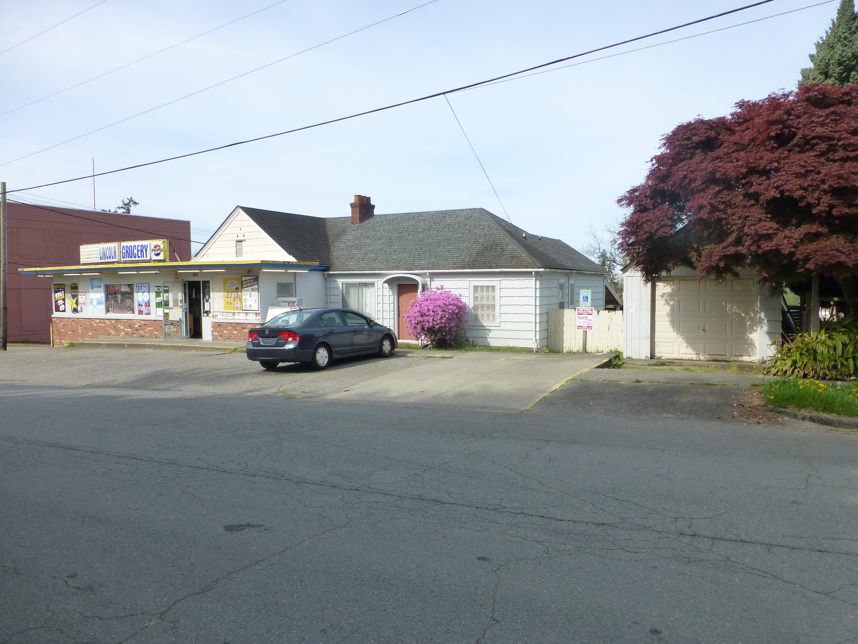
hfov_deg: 71.6
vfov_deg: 56.8
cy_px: 322
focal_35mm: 24
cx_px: 429
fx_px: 595
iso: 160
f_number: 4
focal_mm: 4.3
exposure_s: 1/640
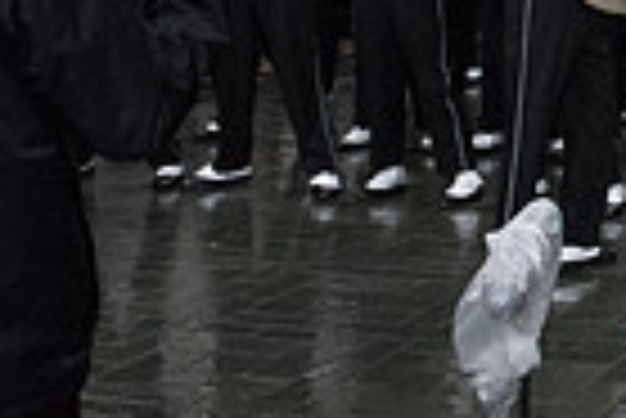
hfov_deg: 18.1
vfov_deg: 13.3
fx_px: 1741
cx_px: 941
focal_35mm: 100
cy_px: -106
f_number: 2.8
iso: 10000
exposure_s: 1/4000
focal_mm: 24
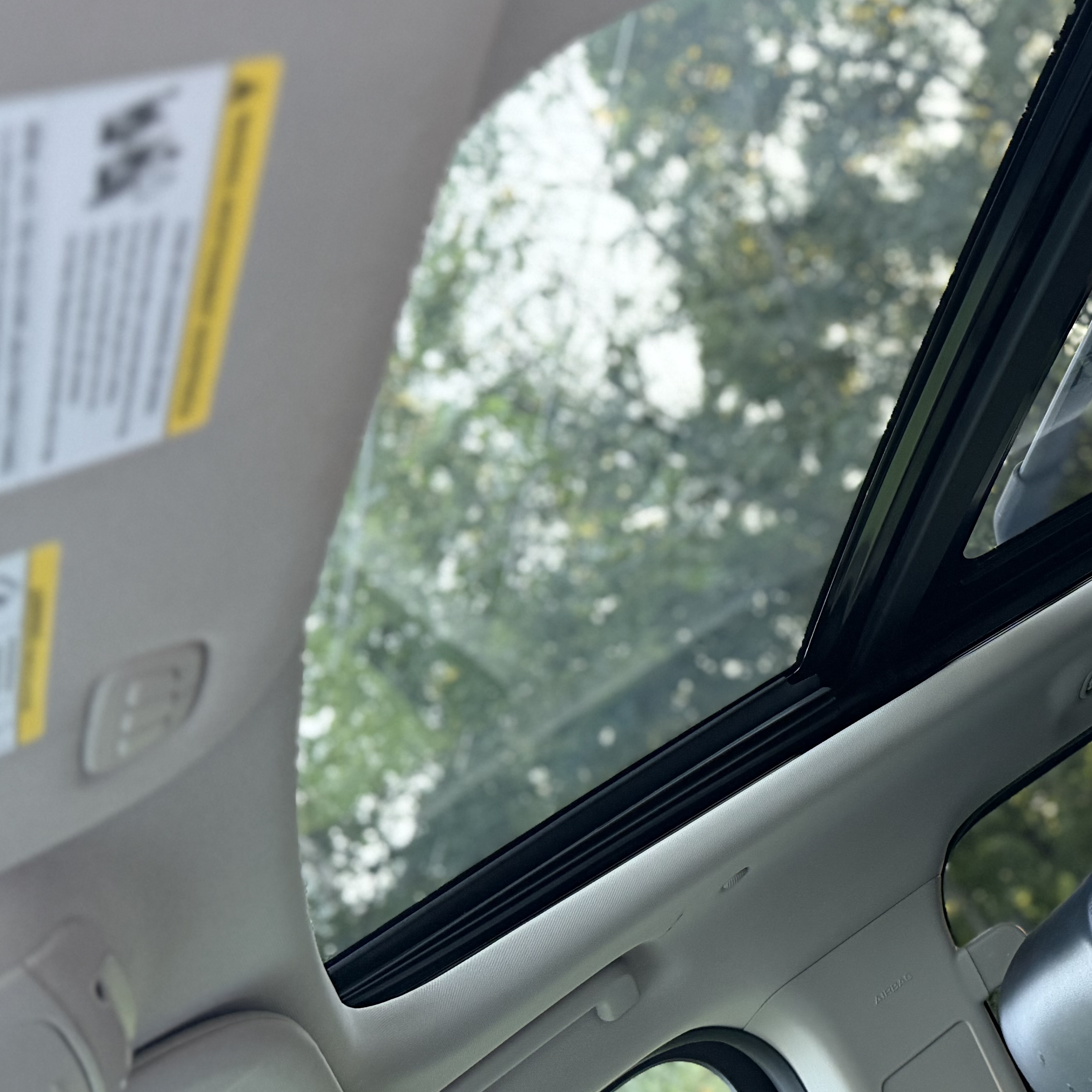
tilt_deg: +19.9
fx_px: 1642
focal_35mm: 46
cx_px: 917
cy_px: 413
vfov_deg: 36.6
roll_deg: +39.1
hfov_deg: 35.3
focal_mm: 6.76
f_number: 1.78
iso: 400
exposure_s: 1/60
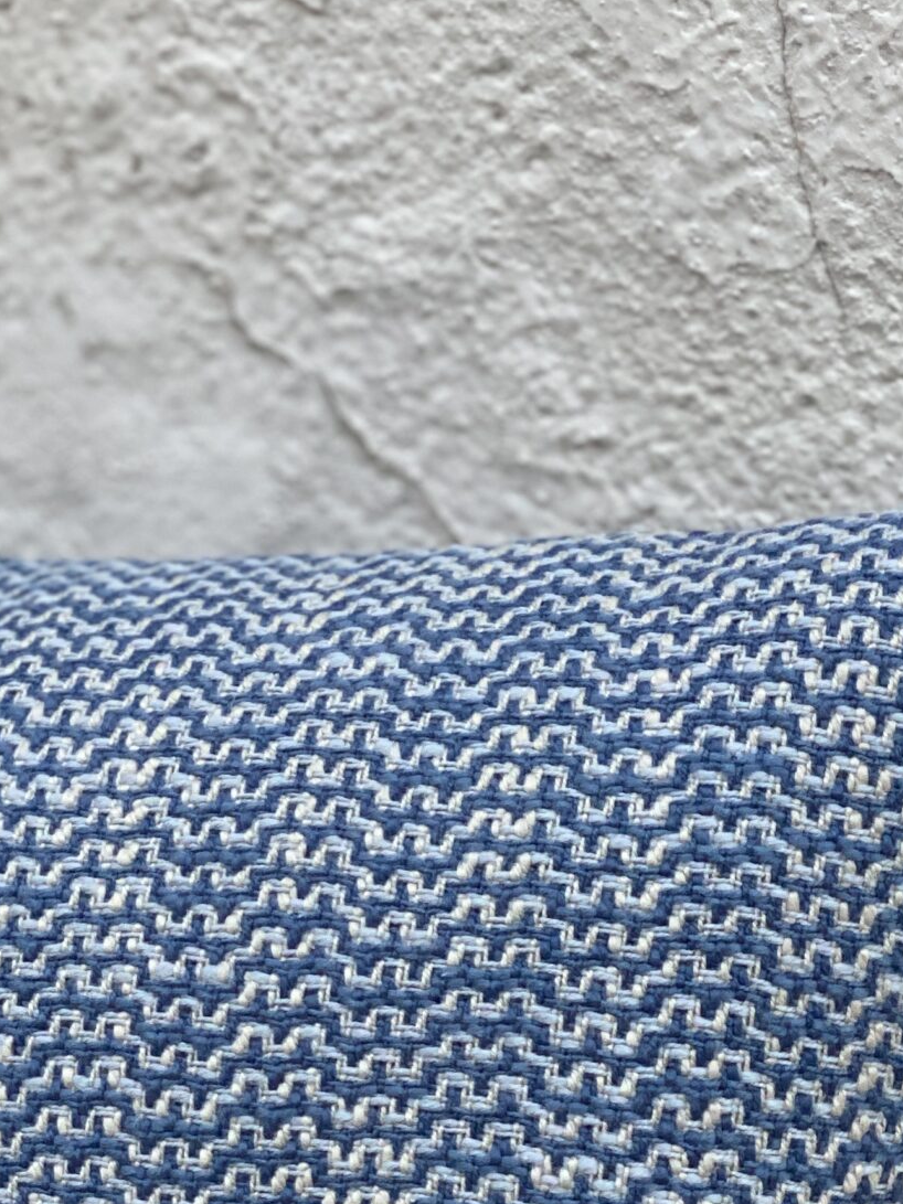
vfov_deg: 15.9
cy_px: 1090
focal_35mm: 122
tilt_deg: -21.4
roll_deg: +7.4
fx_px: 4244
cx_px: 562
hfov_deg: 12.1
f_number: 2
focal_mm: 6
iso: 160
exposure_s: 1/122
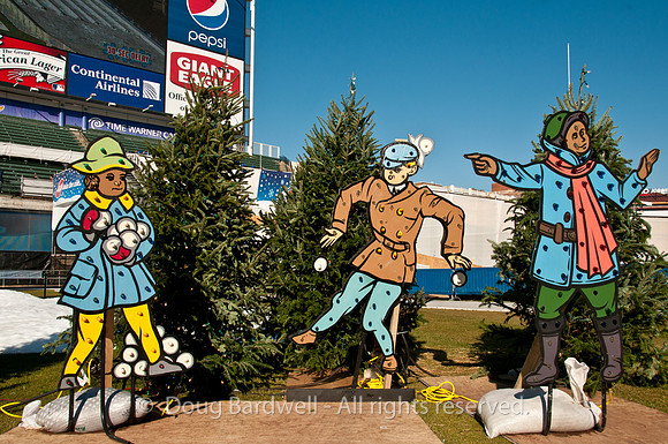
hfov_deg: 62.0
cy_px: 222
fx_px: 556
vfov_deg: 43.5
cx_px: 334
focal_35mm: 30
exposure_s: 1/400
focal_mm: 20
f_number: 10
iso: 200
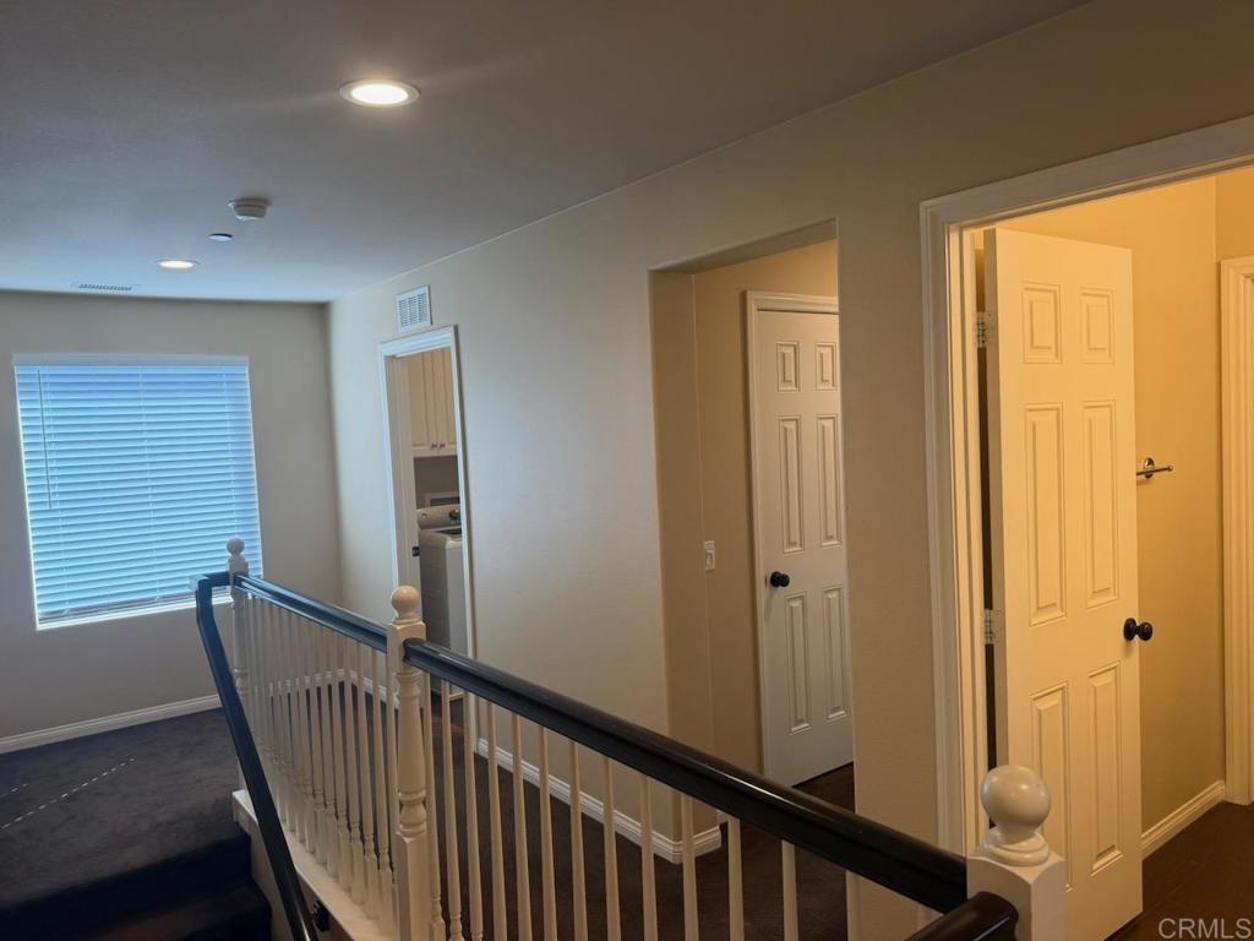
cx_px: 627
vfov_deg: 56.8
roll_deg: +3.1
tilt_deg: -3.1
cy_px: 470
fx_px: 869
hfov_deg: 71.6
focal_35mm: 24
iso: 100
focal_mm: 6.76
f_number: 1.78
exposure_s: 1/120
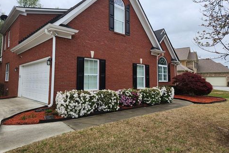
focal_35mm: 25
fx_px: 159
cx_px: 110
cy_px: 68
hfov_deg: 71.5
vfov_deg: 51.2
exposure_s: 1/201
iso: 20
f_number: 1.8
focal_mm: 5.4
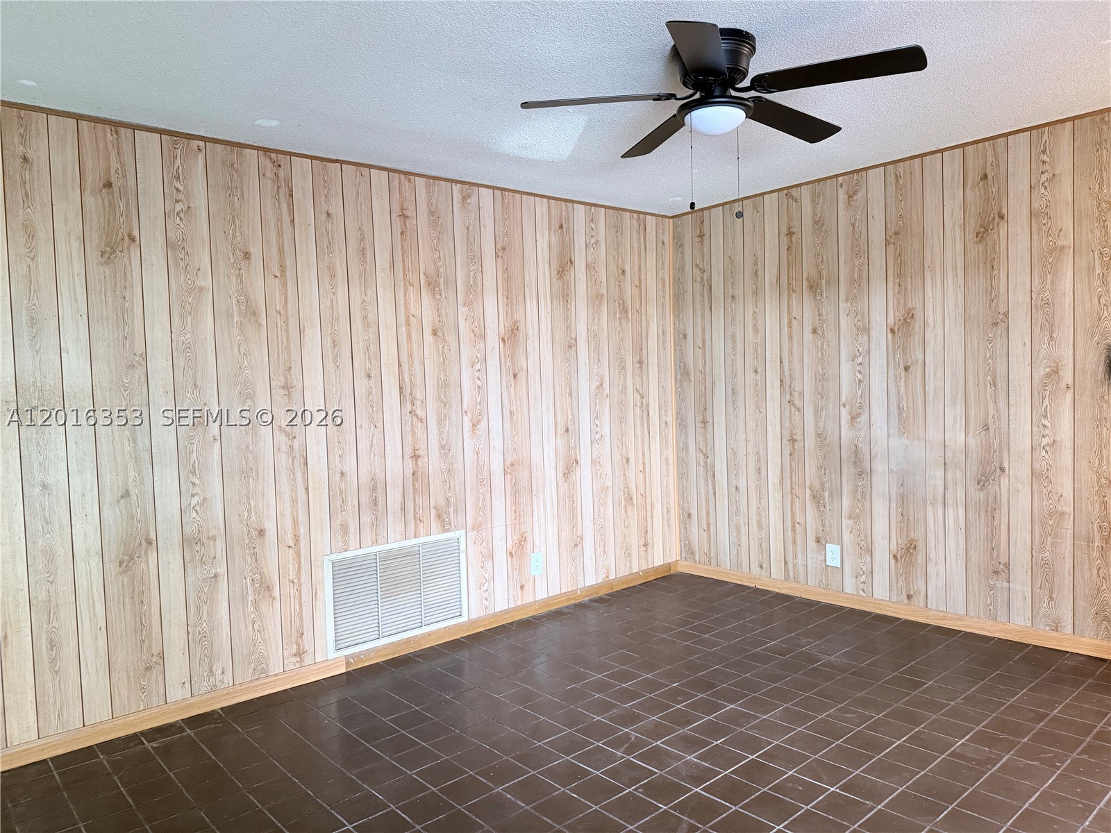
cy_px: 416
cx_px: 556
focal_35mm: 24
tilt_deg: -1.8
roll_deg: +2.3
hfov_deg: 71.6
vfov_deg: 56.8
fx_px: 770
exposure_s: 1/60
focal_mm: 6.76
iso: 400
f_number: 1.78
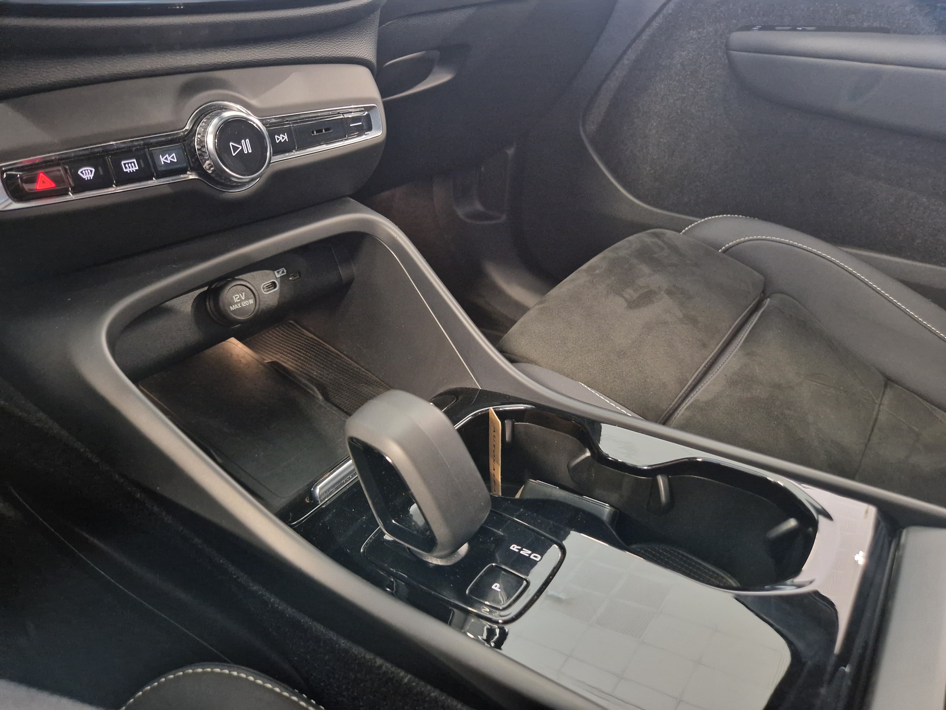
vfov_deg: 58.9
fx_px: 629
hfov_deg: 73.9
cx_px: 473
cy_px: 355
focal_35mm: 23
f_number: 1.8
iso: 640
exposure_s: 1/25
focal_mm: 5.4
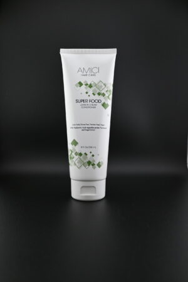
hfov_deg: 42.6
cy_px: 141
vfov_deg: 60.7
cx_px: 94
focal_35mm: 31
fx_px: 241
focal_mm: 20.5
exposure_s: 1/250
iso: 360
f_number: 4
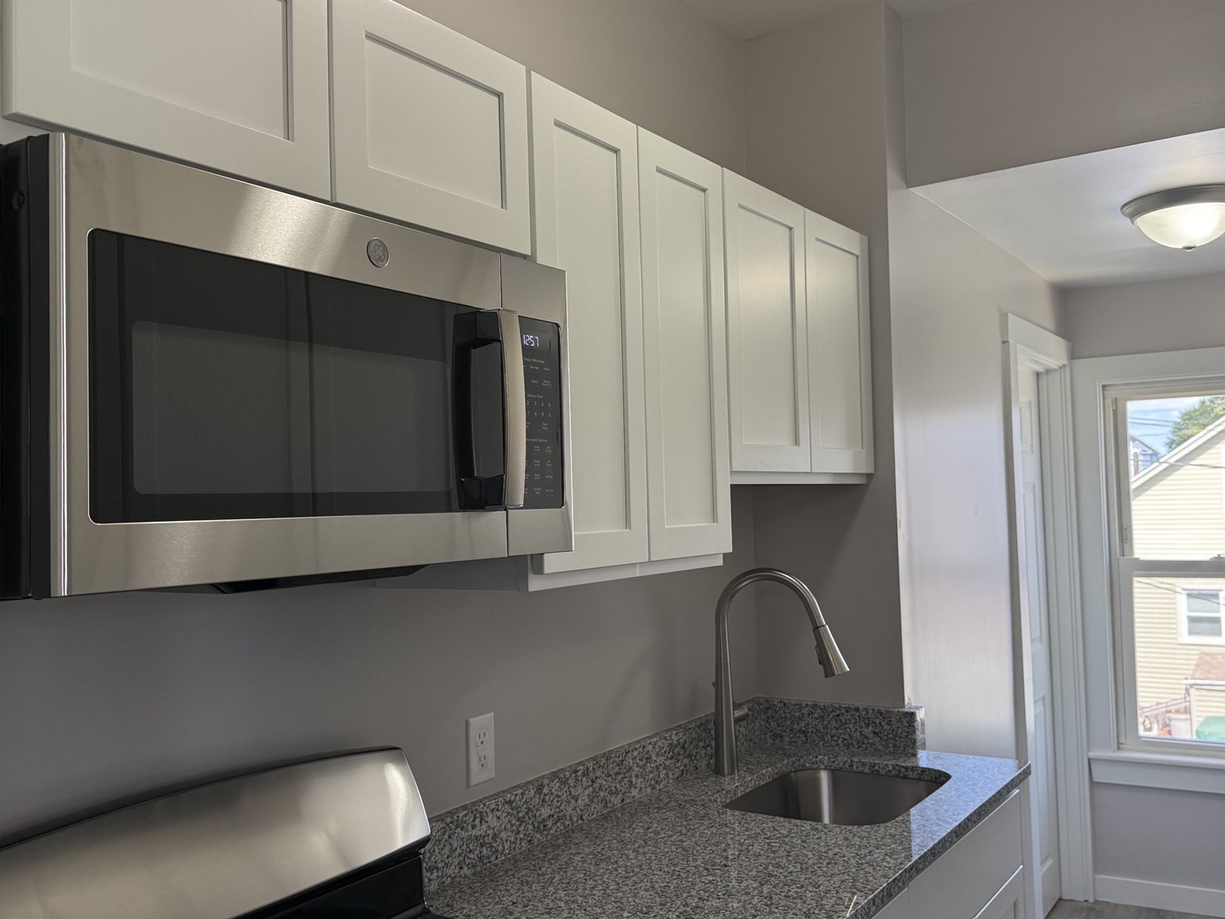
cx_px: 617
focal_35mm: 32
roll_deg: +1.9
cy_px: 440
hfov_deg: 56.8
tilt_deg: +4.0
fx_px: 1132
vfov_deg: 44.1
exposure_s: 1/232
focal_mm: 6.76
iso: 125
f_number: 1.78
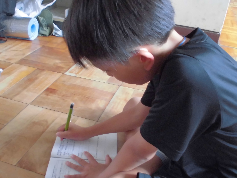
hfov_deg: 50.1
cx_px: 121
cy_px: 98
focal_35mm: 37
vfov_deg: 38.6
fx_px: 253
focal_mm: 4.6
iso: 400
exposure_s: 1/13
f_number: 3.5
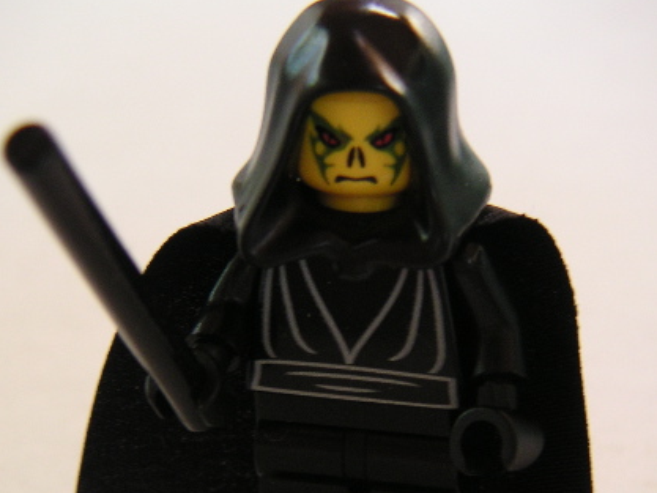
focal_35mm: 95
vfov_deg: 15.5
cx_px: 295
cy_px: 320
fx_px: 1804
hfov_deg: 20.6
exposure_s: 1/15
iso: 100
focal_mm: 10.3
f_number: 3.1
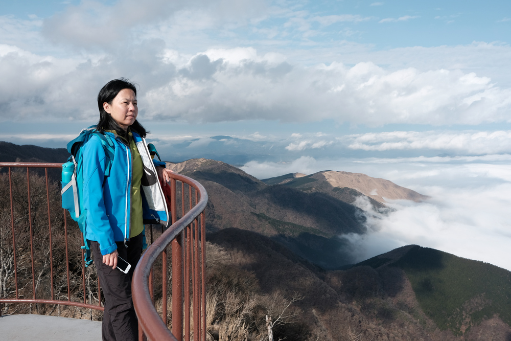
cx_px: 256
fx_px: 497
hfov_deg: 54.4
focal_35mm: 35
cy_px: 170
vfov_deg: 37.9
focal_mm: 23
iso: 250
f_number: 8
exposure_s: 1/600
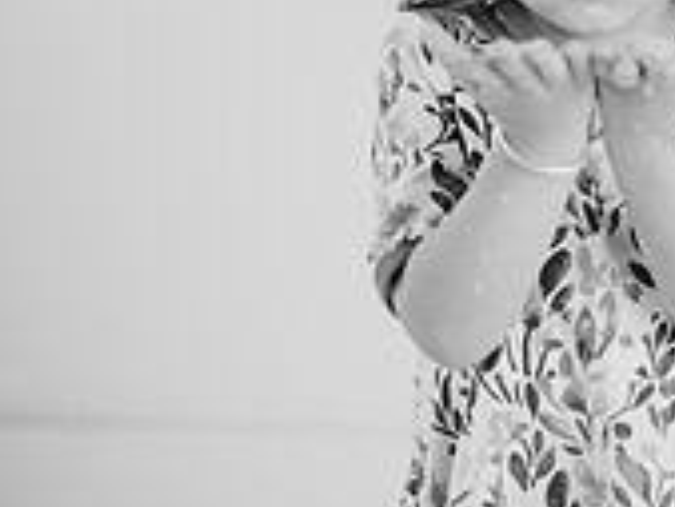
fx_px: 2498
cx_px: 595
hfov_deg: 15.2
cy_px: -48
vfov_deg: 11.4
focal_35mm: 128
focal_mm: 50
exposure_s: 1/160
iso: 100
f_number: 1.8
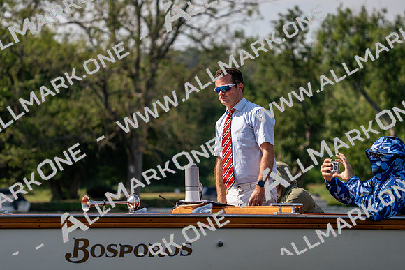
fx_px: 2250
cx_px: 202
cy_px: 135
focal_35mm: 200
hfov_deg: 10.3
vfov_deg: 6.9
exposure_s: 1/1600
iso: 200
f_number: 5.6
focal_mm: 200
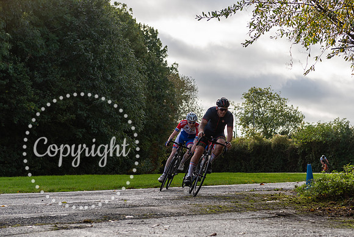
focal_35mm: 89
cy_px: 136
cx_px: 219
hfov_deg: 22.9
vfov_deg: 15.5
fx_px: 871
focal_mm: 70
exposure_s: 1/1250
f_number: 4
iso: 200
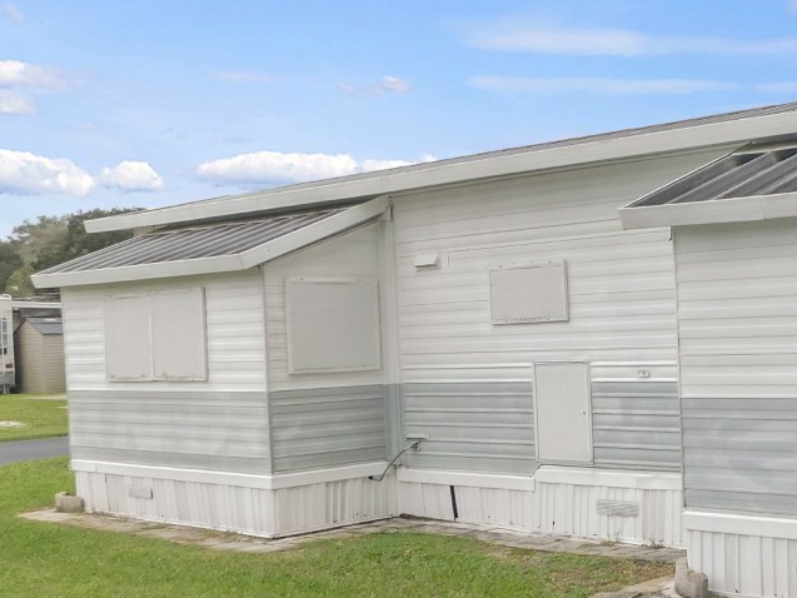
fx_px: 1197
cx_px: 805
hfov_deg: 33.5
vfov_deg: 28.0
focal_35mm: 52
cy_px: 305
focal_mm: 4
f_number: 3
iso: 125
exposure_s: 1/500
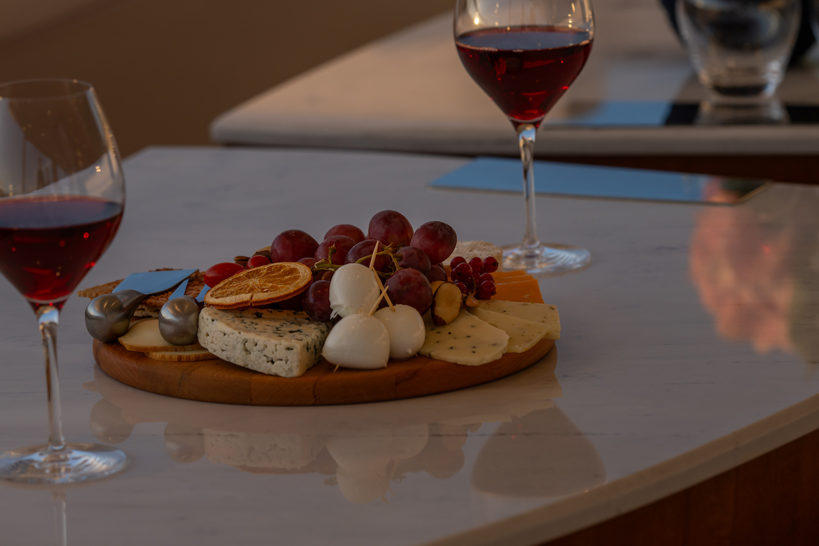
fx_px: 4572
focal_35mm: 201
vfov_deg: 6.8
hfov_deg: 10.2
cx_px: 380
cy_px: 173
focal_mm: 135
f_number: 4.5
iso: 100
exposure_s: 1/500
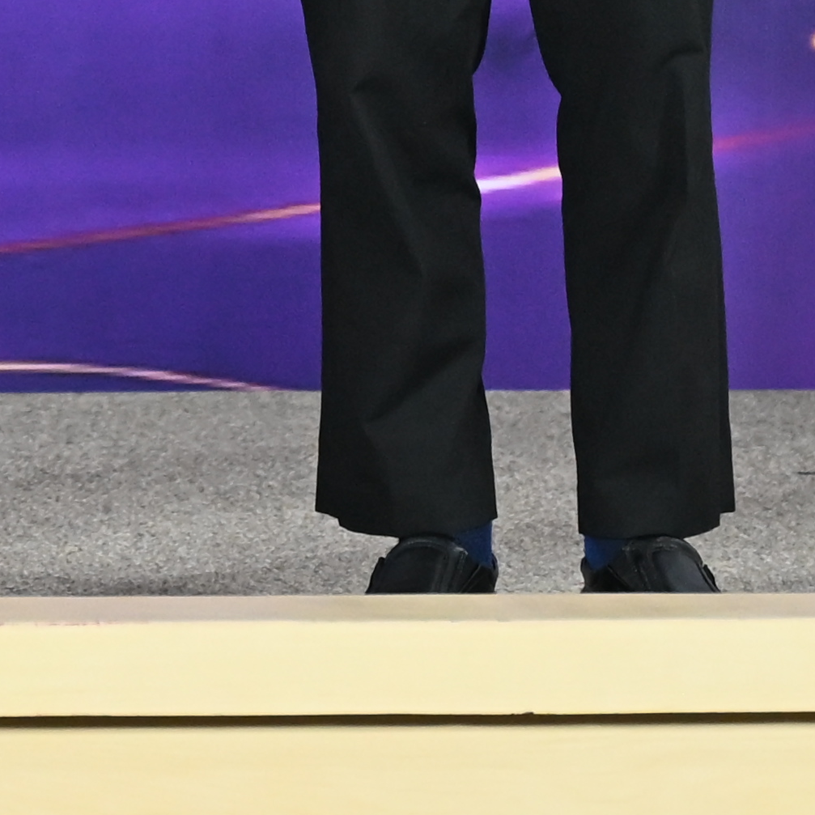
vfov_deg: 4.4
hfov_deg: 4.4
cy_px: -694
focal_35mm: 398
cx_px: -342
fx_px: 10602
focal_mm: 78
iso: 3200
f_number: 4
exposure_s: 1/400
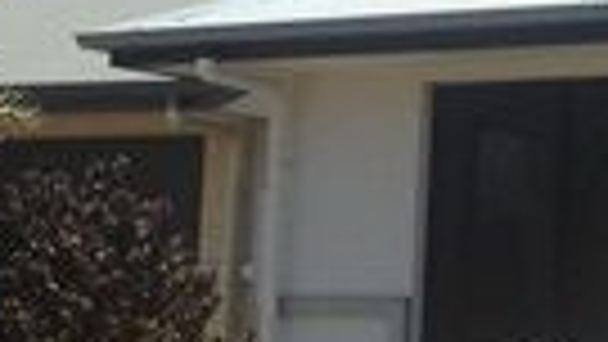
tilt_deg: +4.9
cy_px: 153
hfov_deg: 12.0
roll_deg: -1.2
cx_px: 941
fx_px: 2741
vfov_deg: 7.1
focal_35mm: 170
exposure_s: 1/1695
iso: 50
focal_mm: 4.12
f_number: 2.4
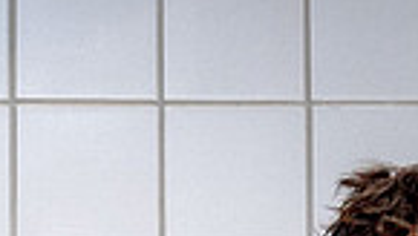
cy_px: 968
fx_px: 2220
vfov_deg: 5.3
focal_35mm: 200
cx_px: 104
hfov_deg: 10.7
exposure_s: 1/125
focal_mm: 24
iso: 1250
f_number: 4
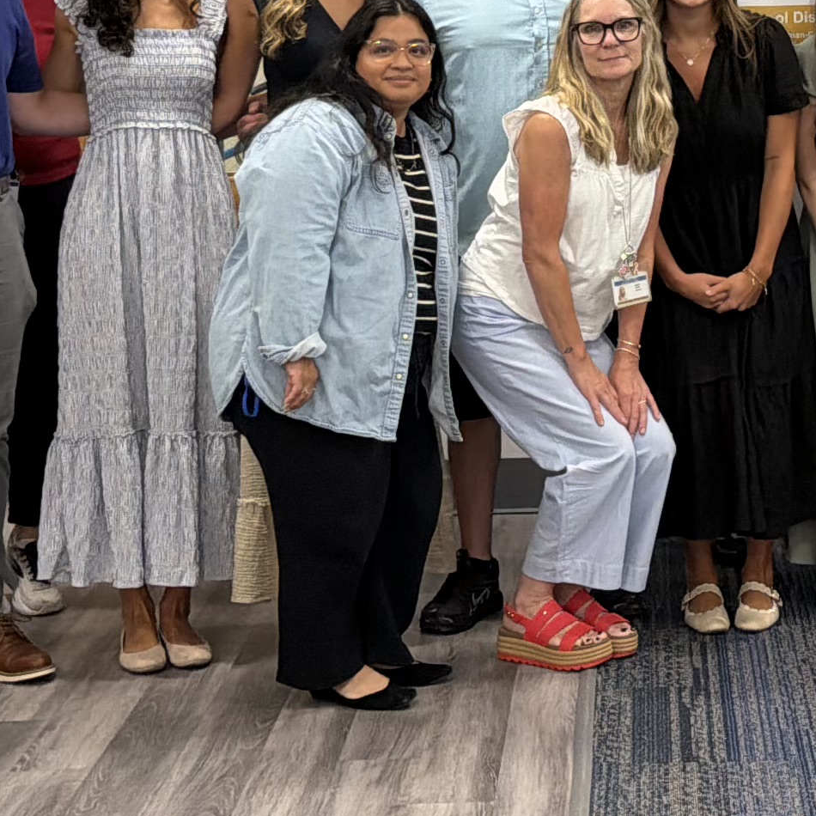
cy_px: 99
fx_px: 2400
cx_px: 611
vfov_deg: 19.0
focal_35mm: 90
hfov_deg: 19.2
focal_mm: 6.76
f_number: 1.78
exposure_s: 1/227
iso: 200
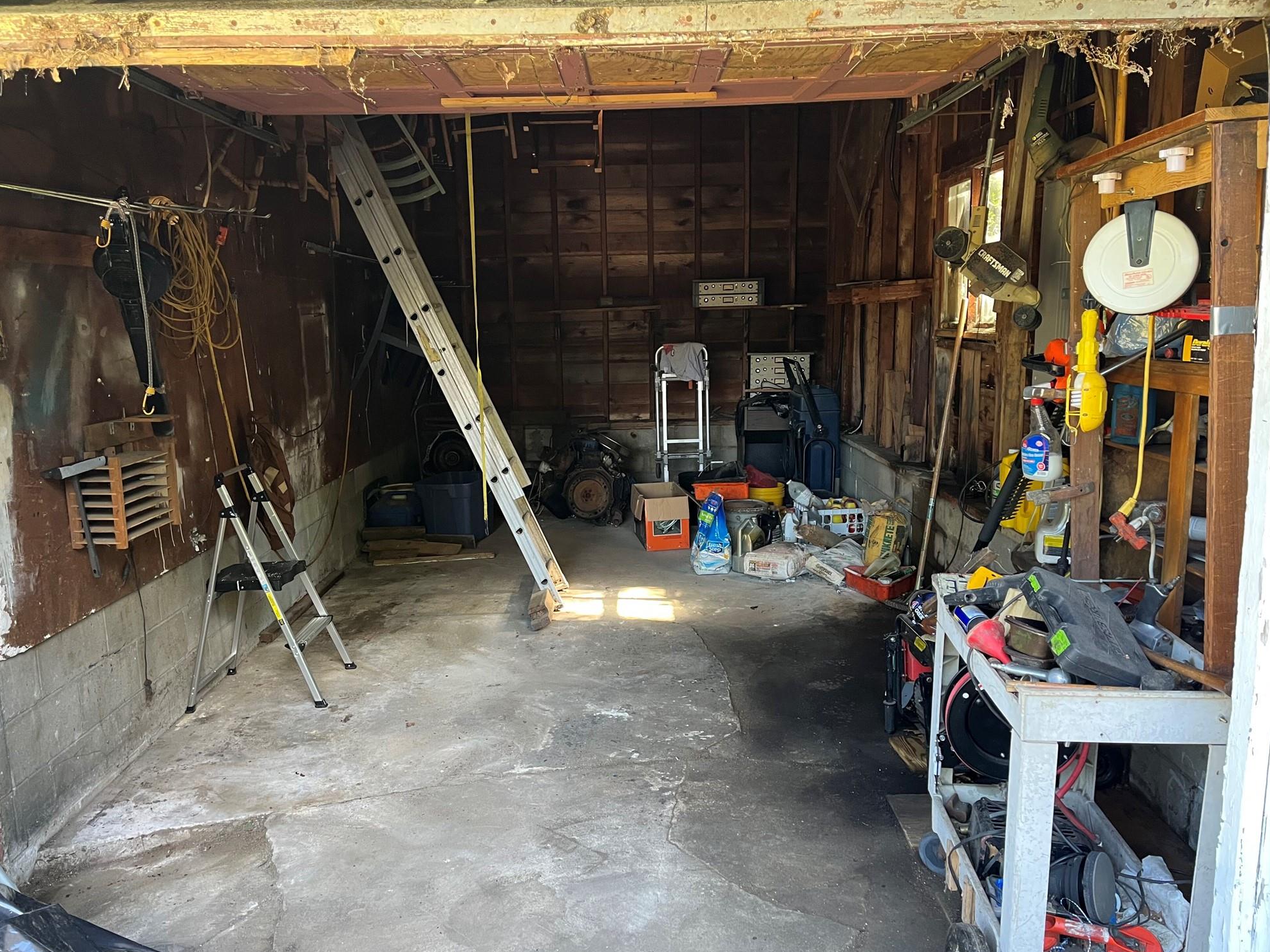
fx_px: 991
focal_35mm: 27
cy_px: 492
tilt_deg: -9.9
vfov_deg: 51.3
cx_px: 617
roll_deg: +1.0
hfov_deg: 65.3
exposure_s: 1/95
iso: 125
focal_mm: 5.1
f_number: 1.6
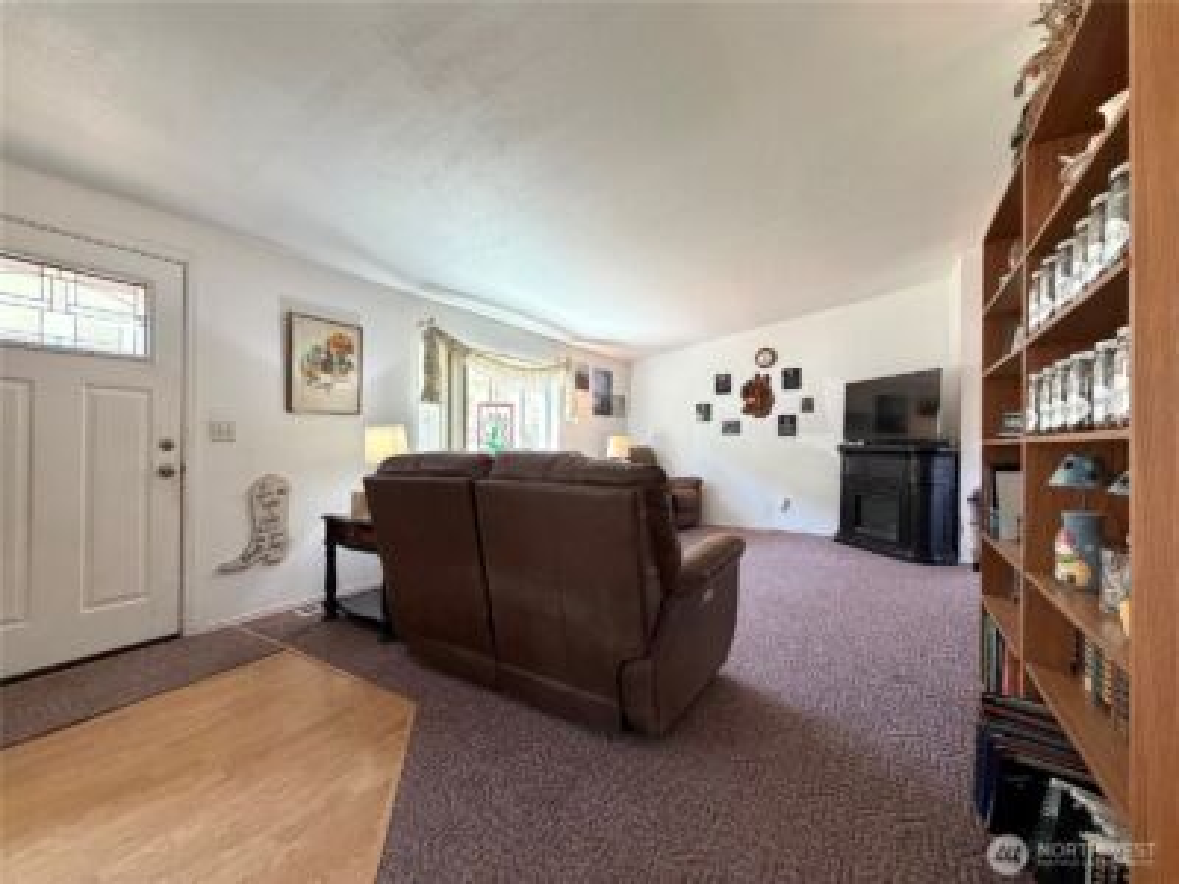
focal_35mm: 14
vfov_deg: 85.7
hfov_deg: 102.1
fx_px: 477
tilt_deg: +1.5
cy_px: 442
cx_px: 590
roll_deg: +0.0
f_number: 2.2
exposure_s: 1/120
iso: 250
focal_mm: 2.22
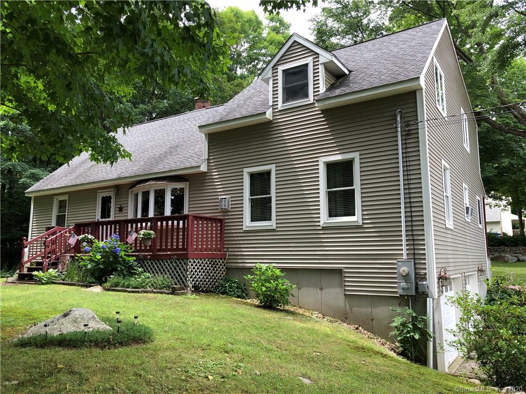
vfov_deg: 49.7
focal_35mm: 28
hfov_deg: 63.4
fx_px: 425
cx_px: 263
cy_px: 197
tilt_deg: +8.3
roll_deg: +0.3
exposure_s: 1/201
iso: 20
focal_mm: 4
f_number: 1.8
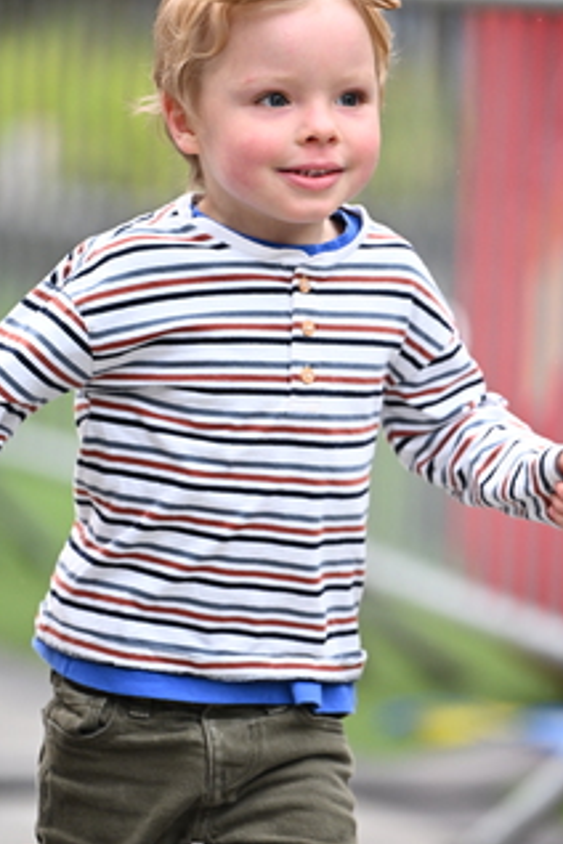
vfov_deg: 6.0
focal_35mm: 346
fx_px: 8116
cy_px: 499
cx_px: 352
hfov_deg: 4.0
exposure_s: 1/1600
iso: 1250
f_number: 2.8
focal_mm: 200
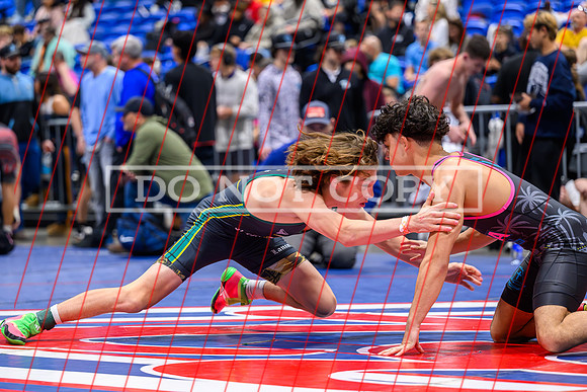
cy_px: 205
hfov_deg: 16.4
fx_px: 2032
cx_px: 261
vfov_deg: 11.0
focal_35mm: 125
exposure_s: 1/800
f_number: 2.8
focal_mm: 110
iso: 4000
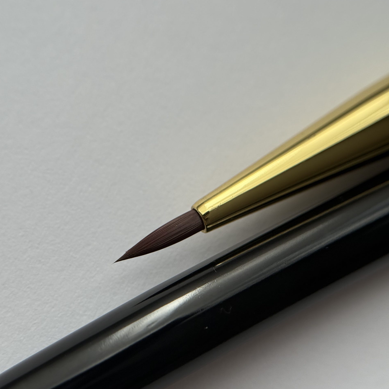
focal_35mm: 57
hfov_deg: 30.0
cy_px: 210
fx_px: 725
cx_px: 194
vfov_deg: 30.0
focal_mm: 6.76
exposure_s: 1/2342
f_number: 1.78
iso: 80
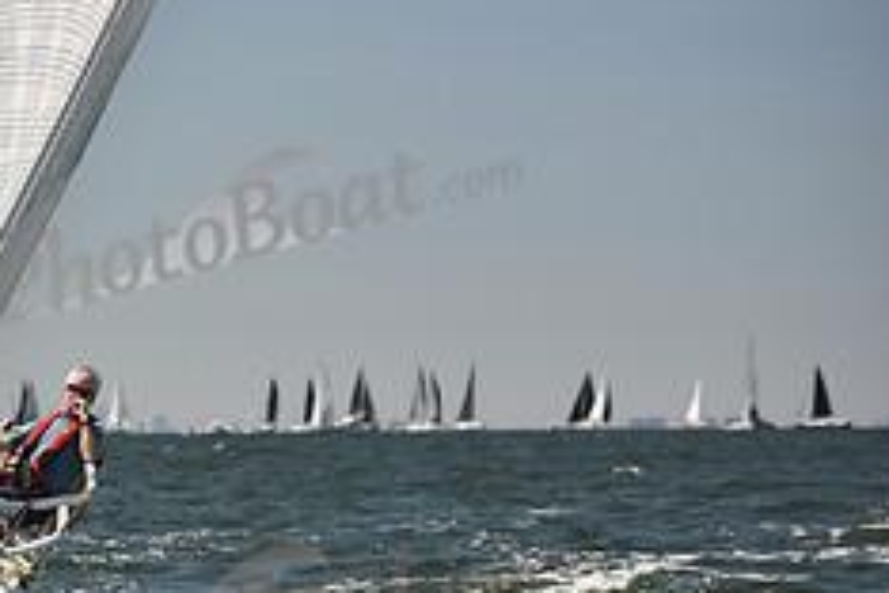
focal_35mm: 243
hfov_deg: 8.4
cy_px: 477
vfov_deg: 5.6
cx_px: -205
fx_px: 6000
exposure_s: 1/1250
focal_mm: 98
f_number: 3.5
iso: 250
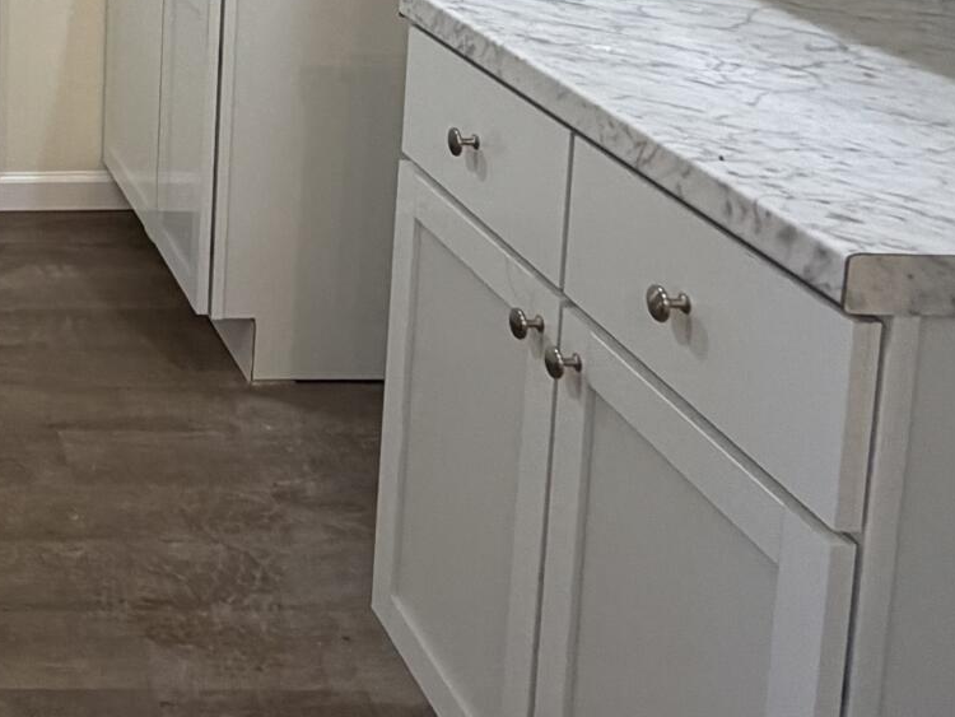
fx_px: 1545
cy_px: -194
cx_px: -224
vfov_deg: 23.4
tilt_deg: -7.6
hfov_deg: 29.1
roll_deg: +0.6
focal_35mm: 56
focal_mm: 2.22
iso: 160
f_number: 2.2
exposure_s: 1/60
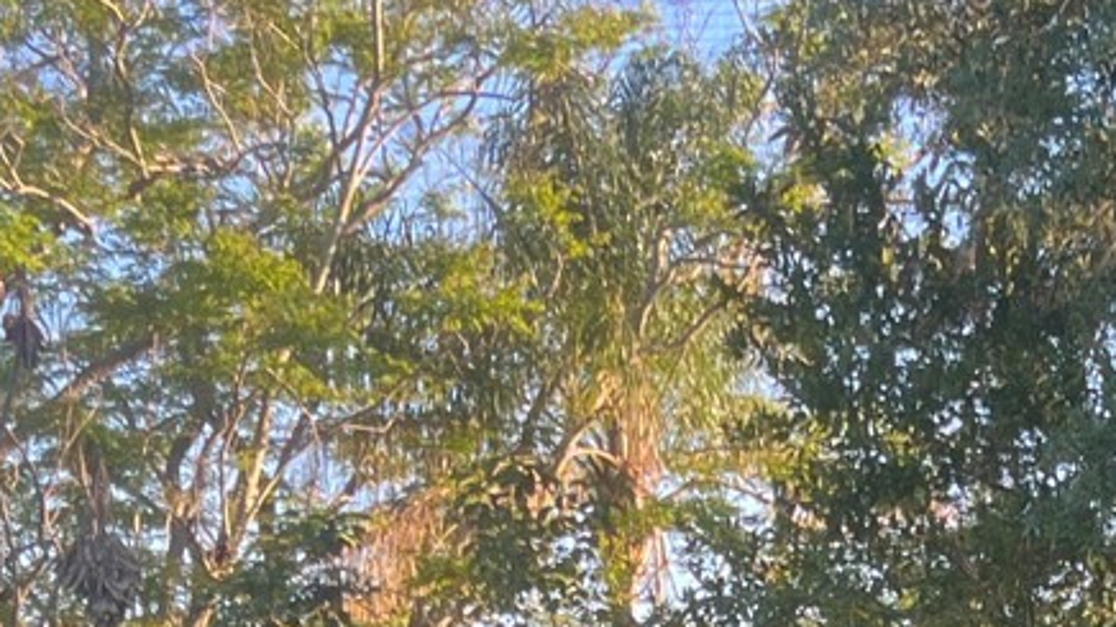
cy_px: 1187
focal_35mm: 104
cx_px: 1083
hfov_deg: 20.0
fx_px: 3077
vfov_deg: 10.8
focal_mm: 5.1
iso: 40
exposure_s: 1/122
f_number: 1.6
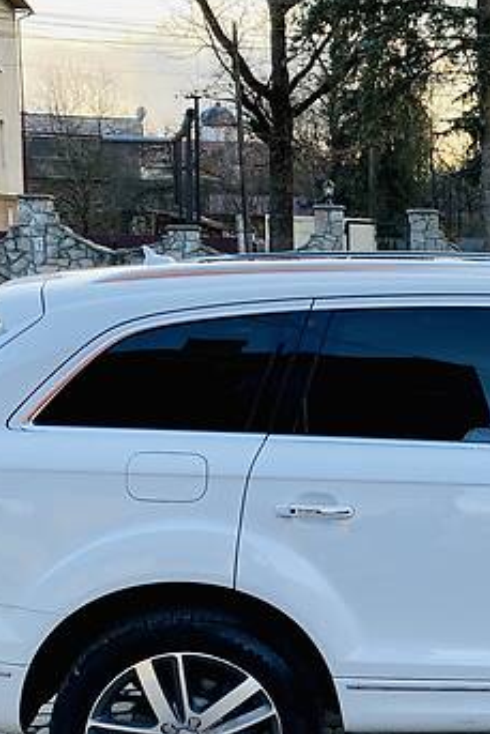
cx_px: 601
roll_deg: -1.9
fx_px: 1285
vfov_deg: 31.7
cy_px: 475
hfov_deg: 20.1
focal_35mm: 63
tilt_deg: -10.1
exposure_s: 1/266
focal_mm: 4.2
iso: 32
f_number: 1.8
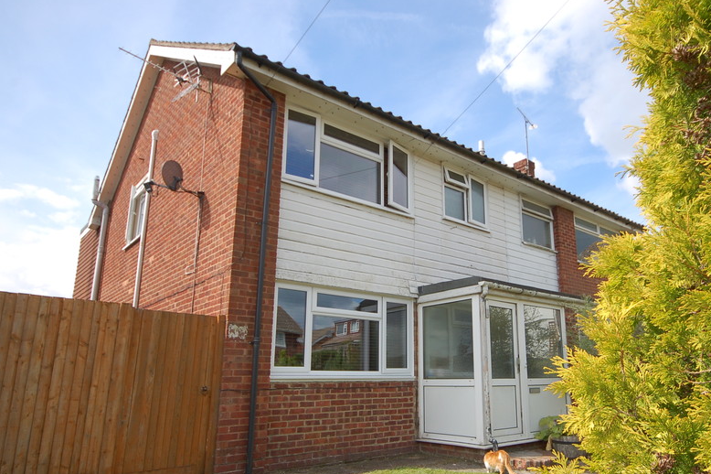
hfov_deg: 69.5
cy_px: 263
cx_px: 424
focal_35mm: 26
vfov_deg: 50.0
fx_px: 507
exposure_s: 1/250
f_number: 8
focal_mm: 13
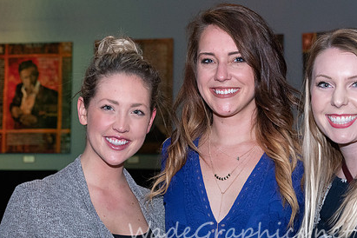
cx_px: 235
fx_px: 1011
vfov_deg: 13.4
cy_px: 119
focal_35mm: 102
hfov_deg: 20.0
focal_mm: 70
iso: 6400
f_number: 7.1
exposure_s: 1/125
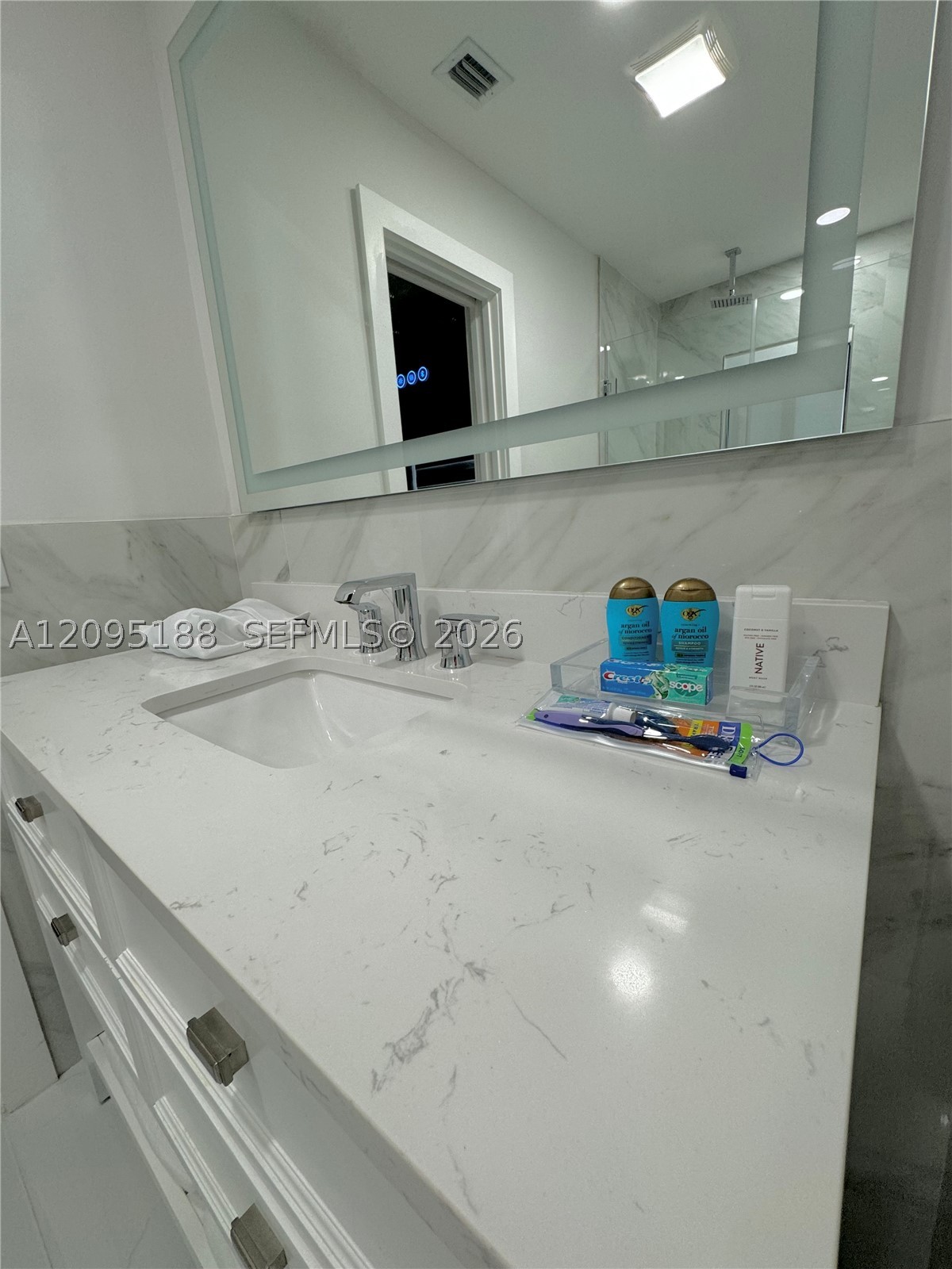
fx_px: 513
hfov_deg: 85.7
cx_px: 476
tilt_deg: -13.5
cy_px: 634
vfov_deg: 102.1
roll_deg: +6.1
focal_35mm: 14
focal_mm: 2.22
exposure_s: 1/120
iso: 125
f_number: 2.2
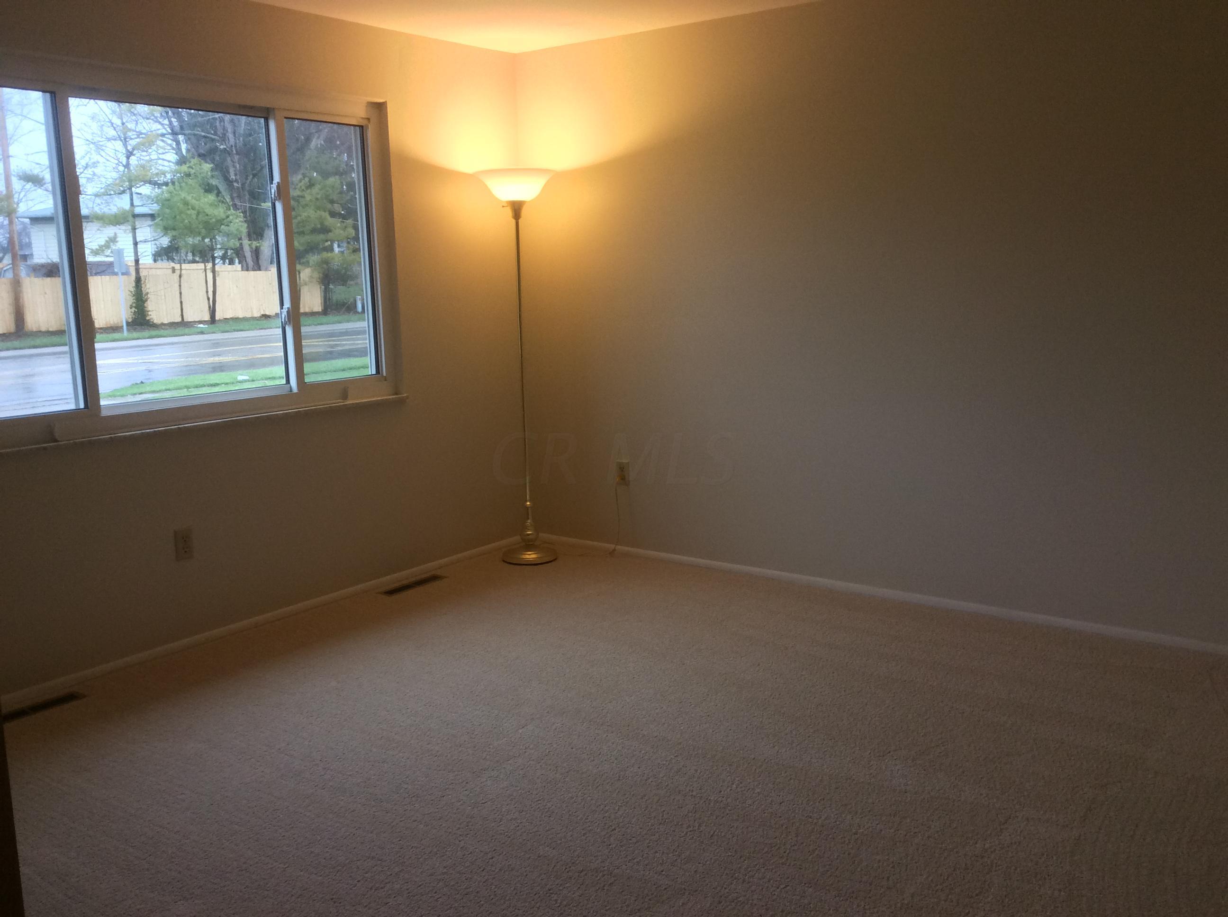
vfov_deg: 44.1
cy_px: 458
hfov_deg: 56.9
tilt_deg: -9.9
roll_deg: +1.5
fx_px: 1134
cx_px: 614
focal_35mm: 32
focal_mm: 3.3
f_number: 2.4
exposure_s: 1/24
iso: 80
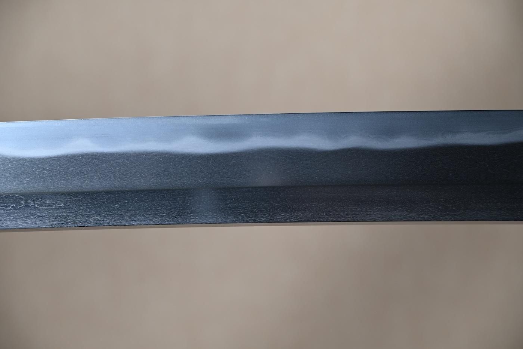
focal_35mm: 105
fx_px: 1525
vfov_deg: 13.0
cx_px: 262
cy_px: 174
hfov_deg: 19.5
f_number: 5.3
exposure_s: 1
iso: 100
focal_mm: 70
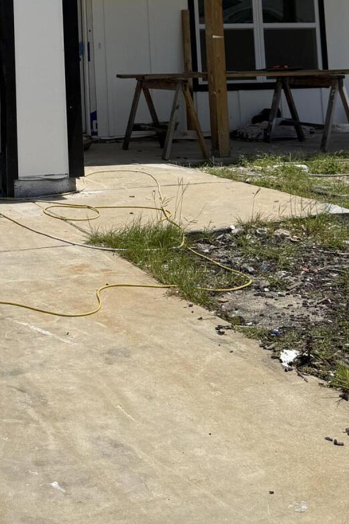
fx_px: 931
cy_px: -32
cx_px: -13
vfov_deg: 28.9
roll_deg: +2.6
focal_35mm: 64
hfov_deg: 20.5
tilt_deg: +7.6
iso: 80
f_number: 1.78
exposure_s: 1/9091
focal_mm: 6.76
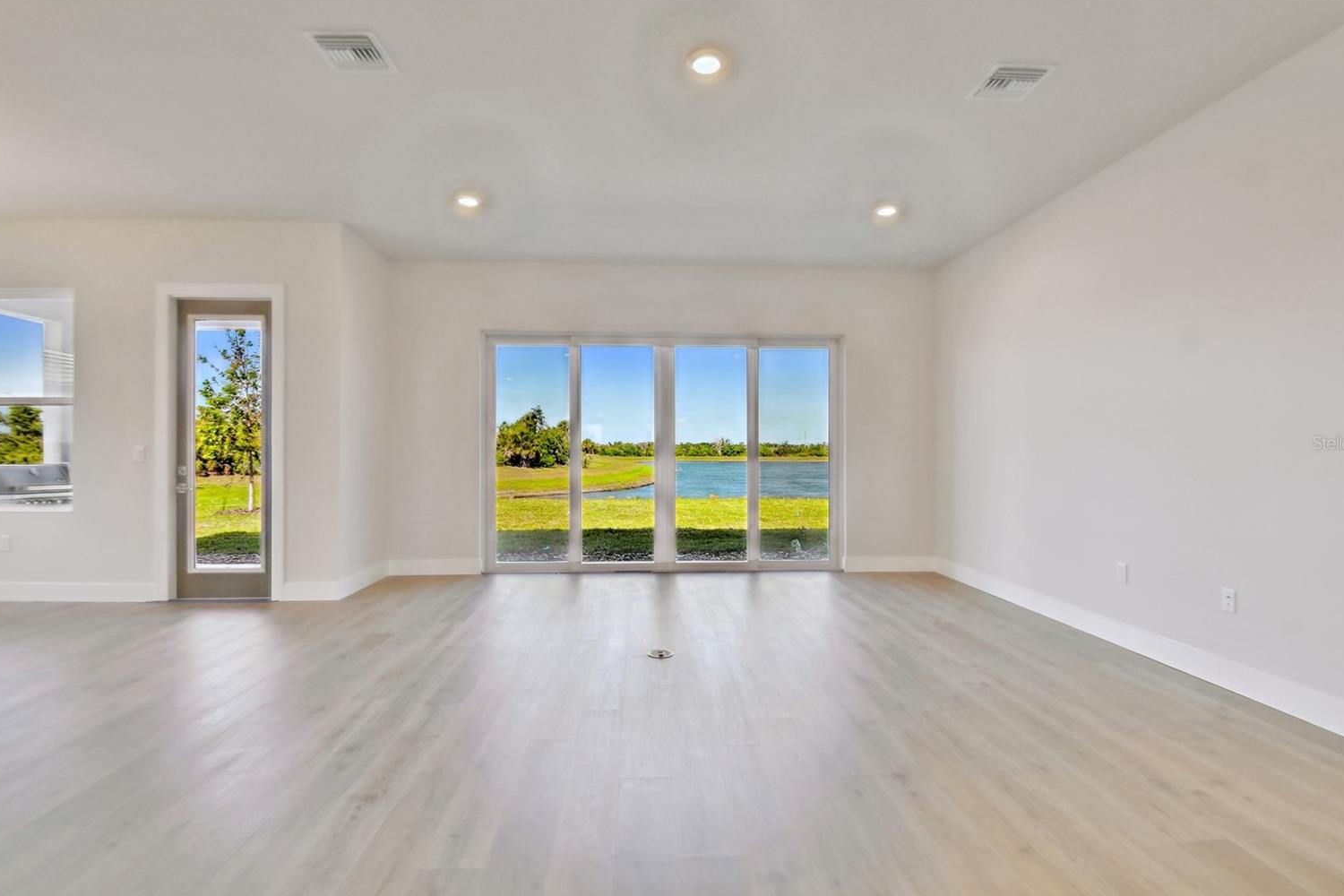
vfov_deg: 73.7
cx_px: 676
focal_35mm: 16
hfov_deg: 96.7
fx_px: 597
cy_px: 443
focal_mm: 10
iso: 100
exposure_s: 1/640
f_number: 7.1
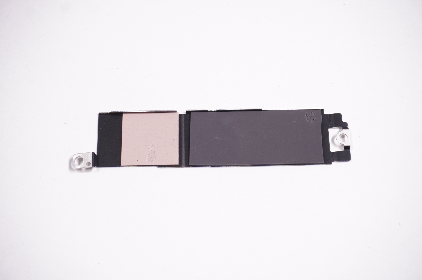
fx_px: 685
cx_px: 211
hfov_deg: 34.2
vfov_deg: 23.1
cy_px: 140
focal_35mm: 58
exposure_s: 1/160
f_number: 5.6
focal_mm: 39
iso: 400
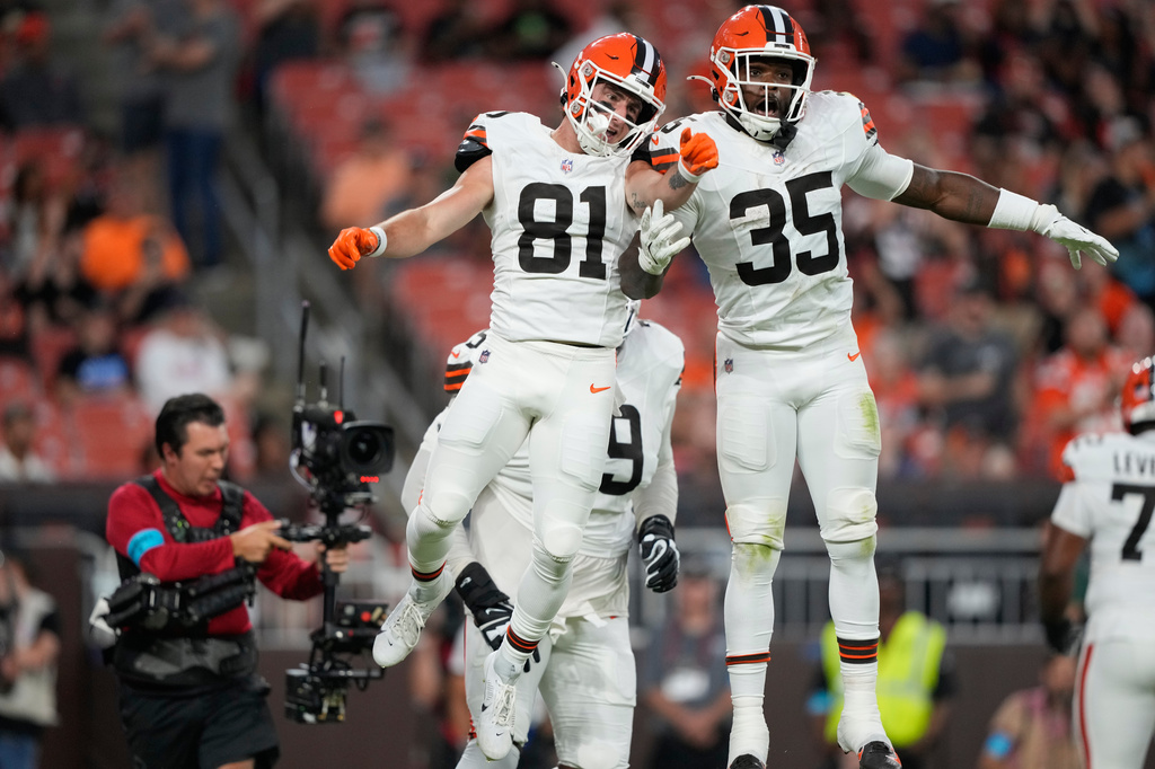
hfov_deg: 5.2
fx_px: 12828
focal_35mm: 400
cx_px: 578
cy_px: 384
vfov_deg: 3.4
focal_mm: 400
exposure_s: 1/2000
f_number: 2.8
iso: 2500
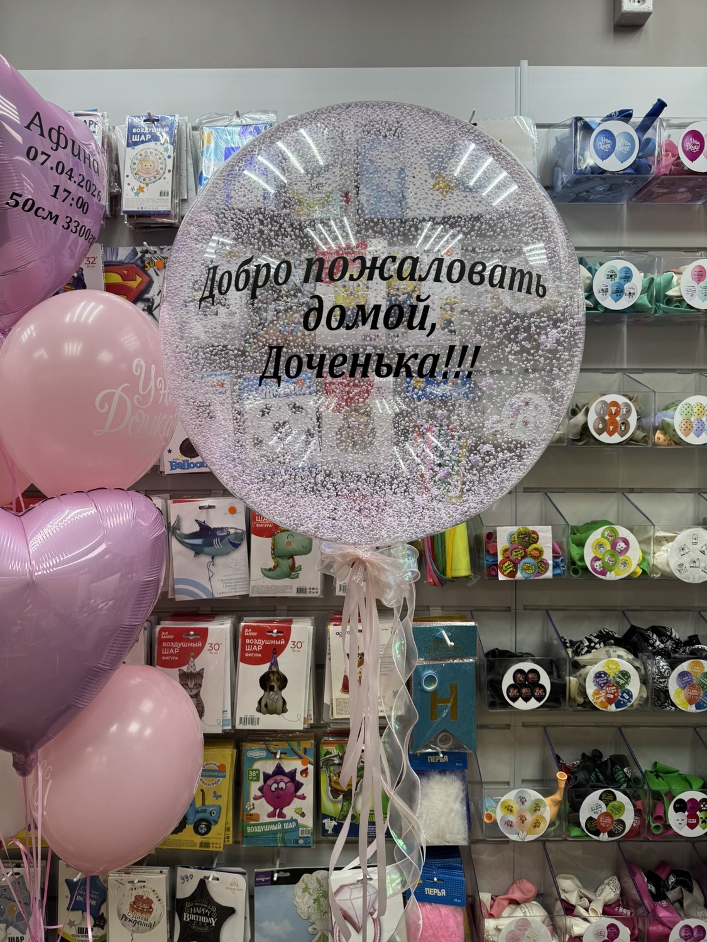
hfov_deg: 56.8
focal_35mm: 24
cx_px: 354
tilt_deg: -2.7
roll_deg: +0.5
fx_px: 654
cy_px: 471
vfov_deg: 71.6
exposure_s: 1/121
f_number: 1.78
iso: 64
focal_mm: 6.76
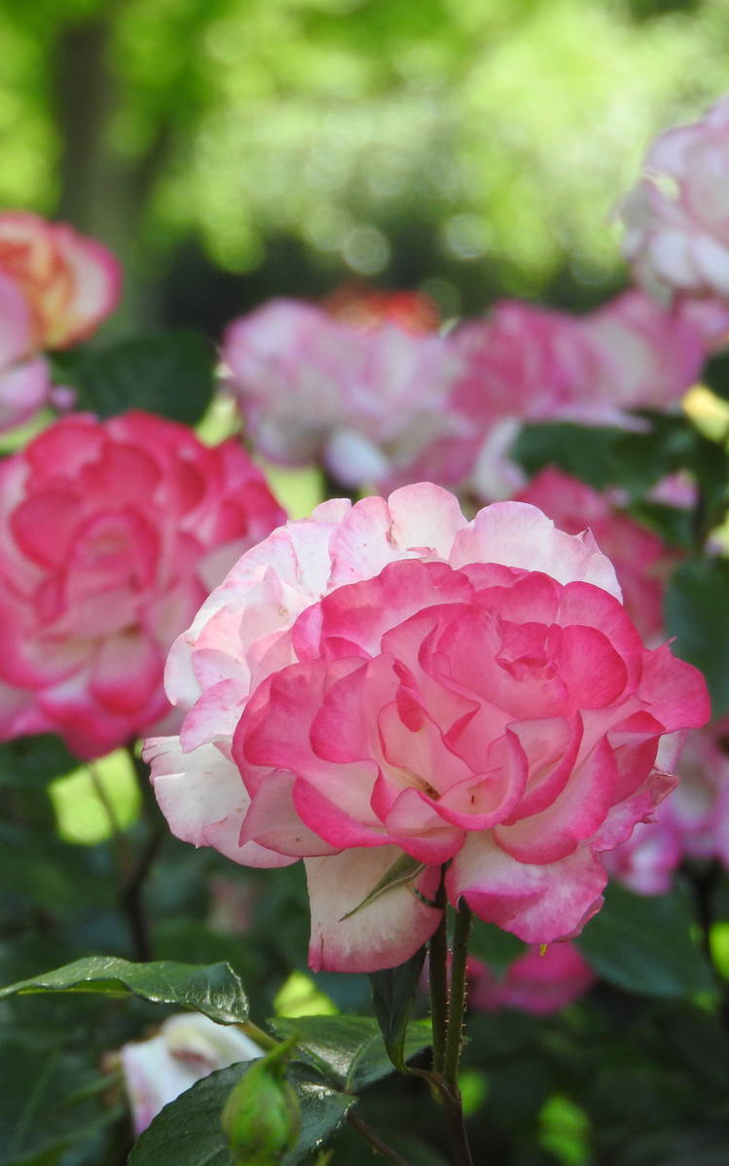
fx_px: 11250
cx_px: 39
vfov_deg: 5.9
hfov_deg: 3.7
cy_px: 583
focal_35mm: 354
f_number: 5.5
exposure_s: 1/125
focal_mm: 44.8
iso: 160
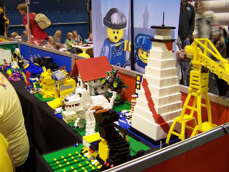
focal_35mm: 38
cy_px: 86
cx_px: 114
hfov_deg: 49.0
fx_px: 251
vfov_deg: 37.7
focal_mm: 6.3
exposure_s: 1/4
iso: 80
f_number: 2.8
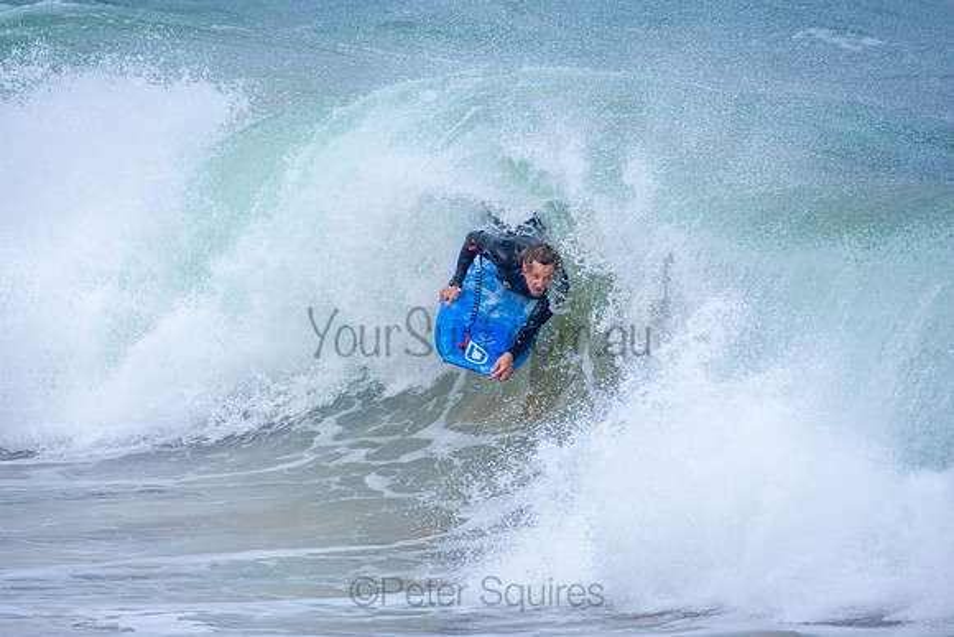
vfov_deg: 1.8
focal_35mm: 750
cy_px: 318
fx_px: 19879
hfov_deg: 2.7
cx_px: 477
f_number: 5.6
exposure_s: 1/640
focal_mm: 500
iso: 360
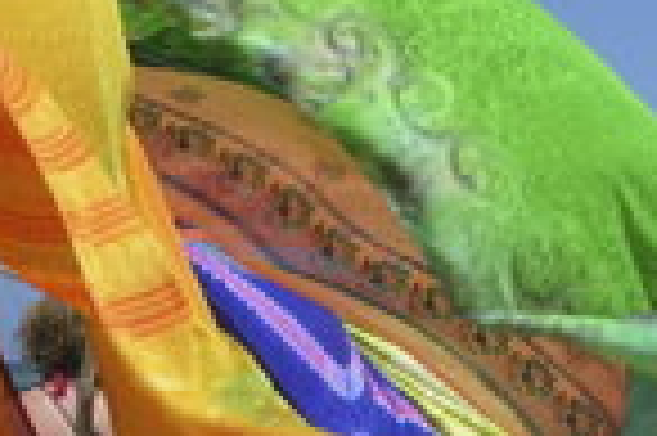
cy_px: 553
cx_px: 603
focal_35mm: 120
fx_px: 2188
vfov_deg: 11.1
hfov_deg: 16.8
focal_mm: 8.9
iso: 50
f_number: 7.1
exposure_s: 1/240
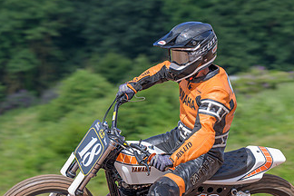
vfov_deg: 5.1
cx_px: 130
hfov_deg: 7.6
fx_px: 2205
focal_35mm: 270
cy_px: 118
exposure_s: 1/320
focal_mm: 101
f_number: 5
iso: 64
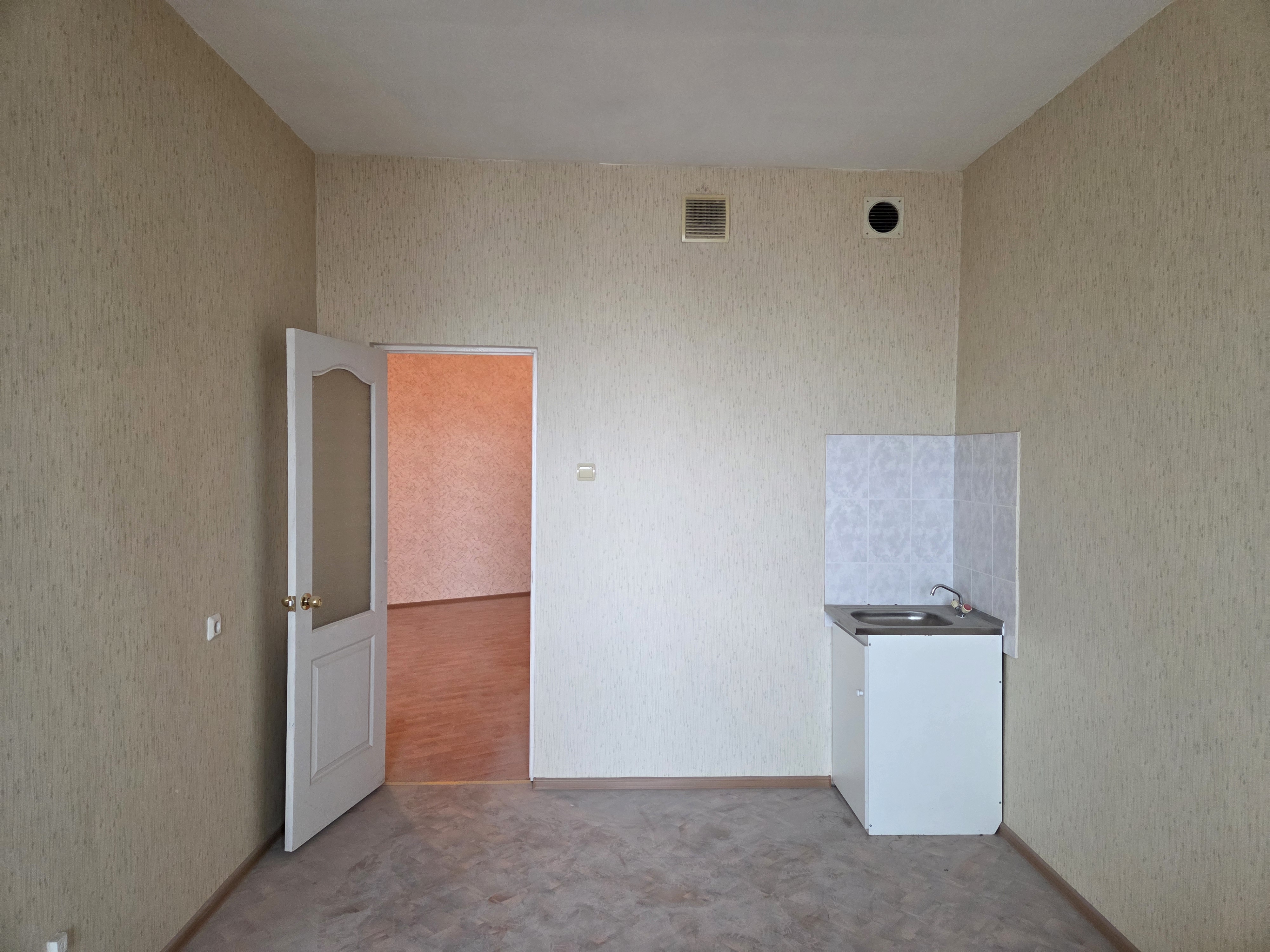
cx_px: 635
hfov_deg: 73.9
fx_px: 844
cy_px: 476
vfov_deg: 58.9
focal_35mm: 23
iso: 400
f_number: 1.8
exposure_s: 1/100
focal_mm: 5.4
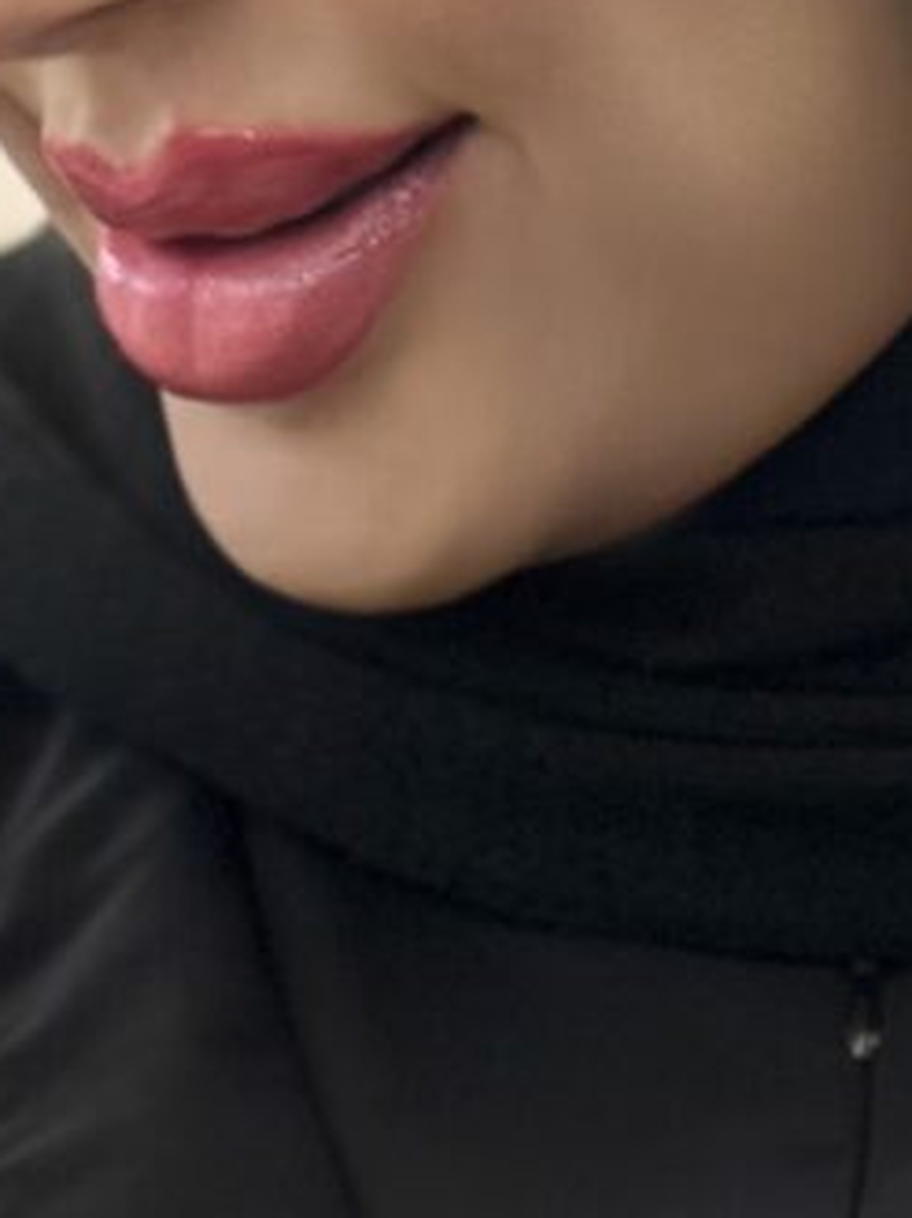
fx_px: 8195
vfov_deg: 7.9
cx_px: 864
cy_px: 2812
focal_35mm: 233
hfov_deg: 6.4
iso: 320
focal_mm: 6.86
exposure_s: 1/33
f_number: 1.78
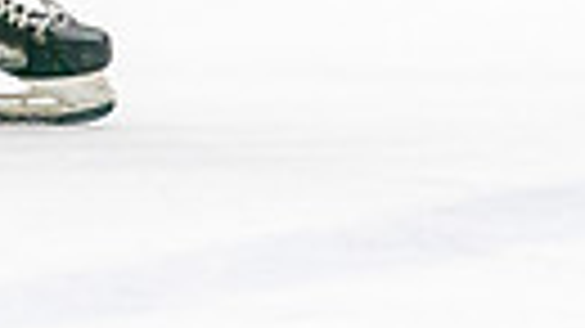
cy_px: -648
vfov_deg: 1.0
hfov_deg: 1.8
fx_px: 18622
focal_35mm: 1201
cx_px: 100
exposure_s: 1/1250
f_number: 2.8
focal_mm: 200
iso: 3200
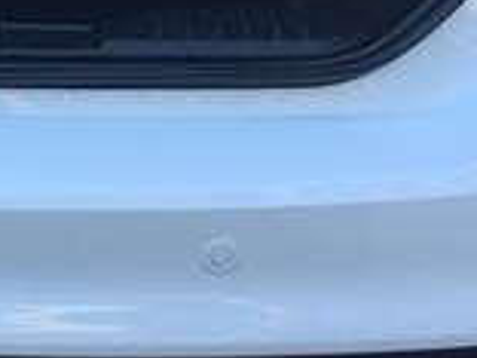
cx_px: -174
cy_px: -335
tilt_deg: -15.5
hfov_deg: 15.1
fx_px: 1695
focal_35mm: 123
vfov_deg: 11.1
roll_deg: -1.7
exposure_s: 1/278
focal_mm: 4.15
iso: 25
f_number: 2.2
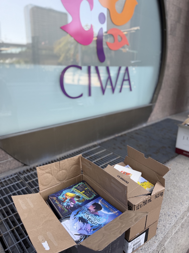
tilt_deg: -12.3
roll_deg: -0.5
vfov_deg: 71.6
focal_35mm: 24
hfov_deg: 56.8
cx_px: 94
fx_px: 175
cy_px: 126
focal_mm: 6.76
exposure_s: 1/383
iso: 80
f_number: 1.78
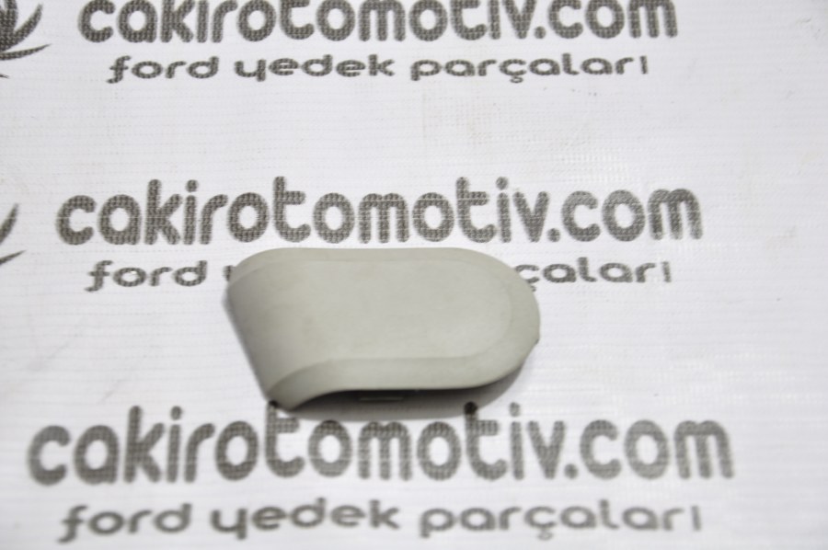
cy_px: 275
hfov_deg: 20.6
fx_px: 2274
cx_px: 414
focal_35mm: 99
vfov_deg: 13.8
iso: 200
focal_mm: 66
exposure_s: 1/10
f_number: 5.3
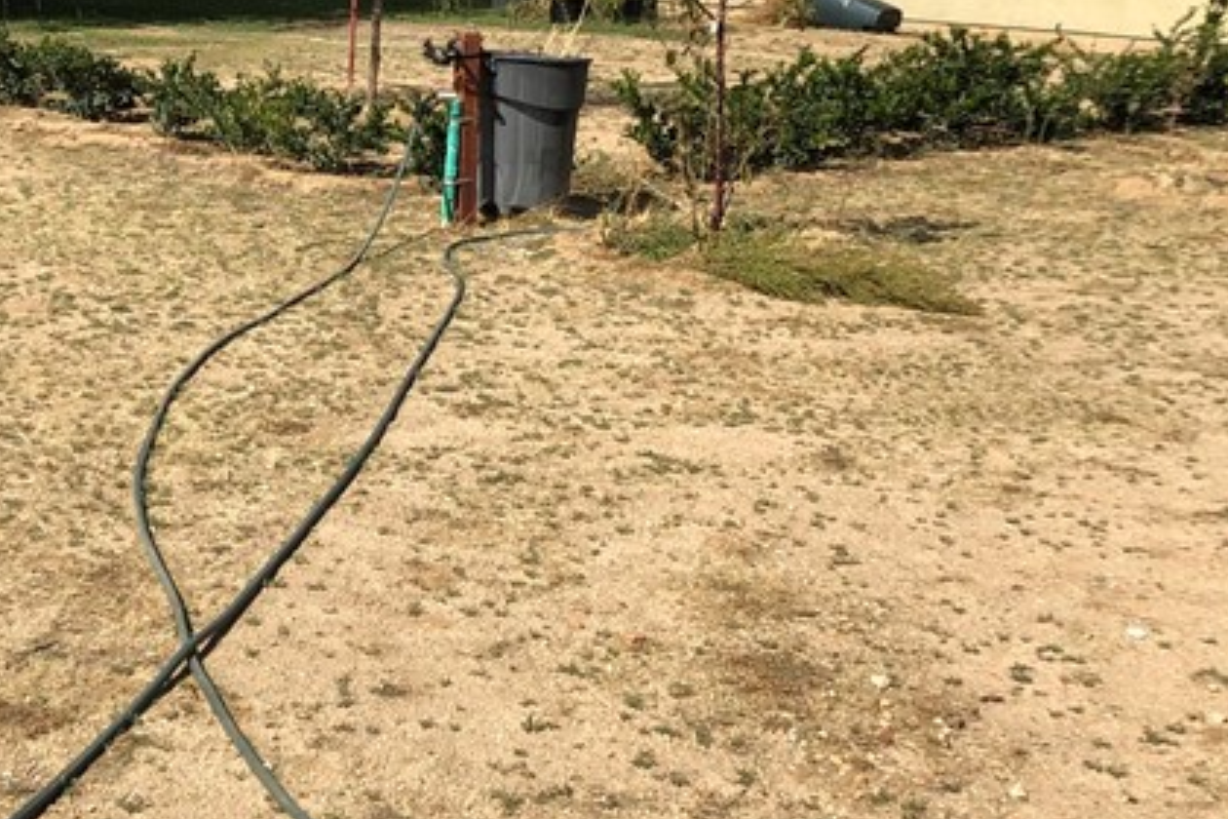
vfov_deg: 18.9
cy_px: 117
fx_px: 2422
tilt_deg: -4.8
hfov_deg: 28.3
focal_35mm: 71
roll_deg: -1.0
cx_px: 412
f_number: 1.8
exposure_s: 1/2667
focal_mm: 3.99
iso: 20
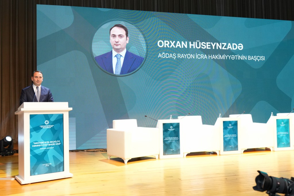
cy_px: 98
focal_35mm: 34
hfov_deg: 55.8
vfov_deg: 38.9
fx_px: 278
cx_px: 147
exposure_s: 1/160
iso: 1600
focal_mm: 23
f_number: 3.5
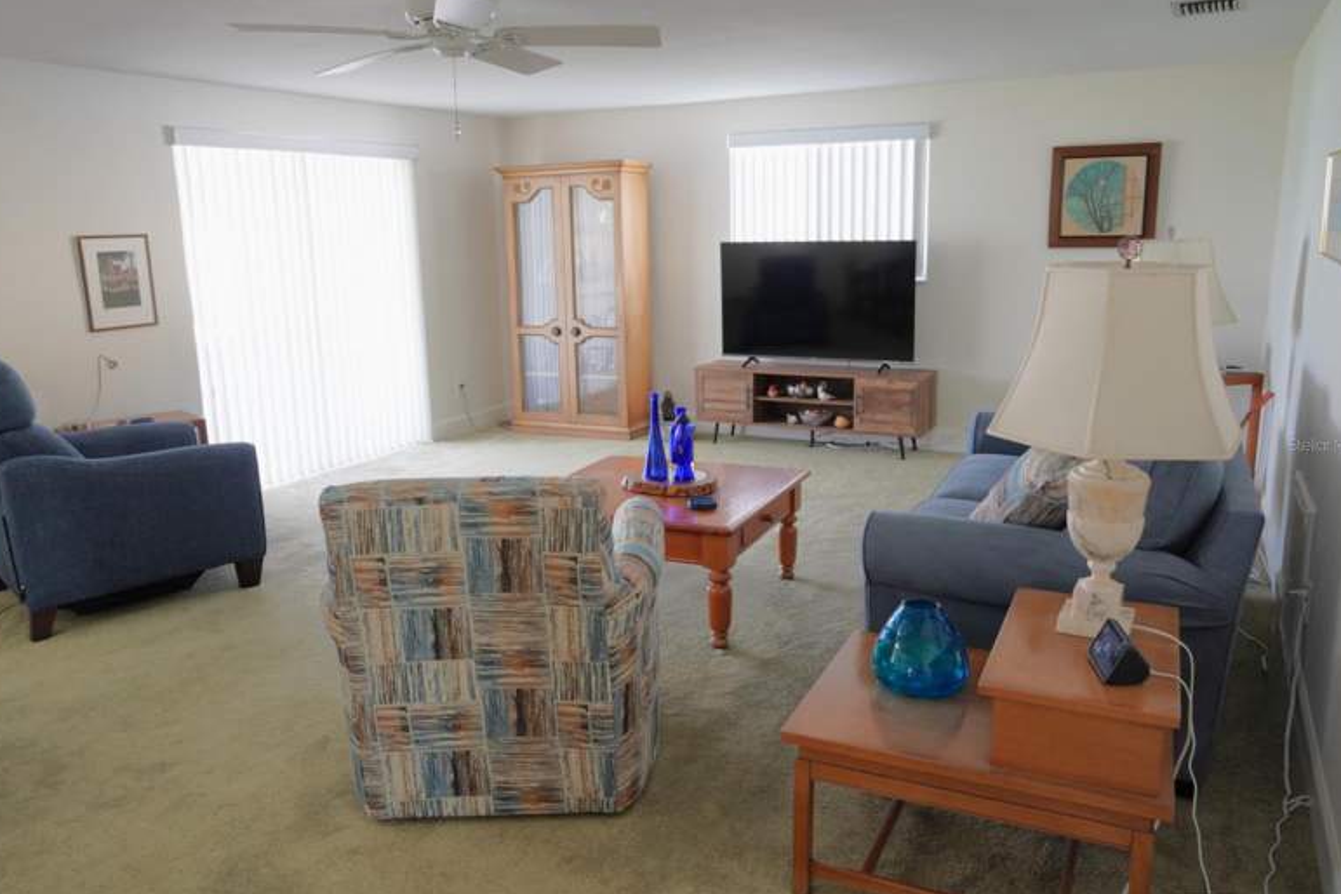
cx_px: 670
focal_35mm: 28
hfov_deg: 65.5
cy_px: 444
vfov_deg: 46.4
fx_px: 1043
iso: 320
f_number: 3.5
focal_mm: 18
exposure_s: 1/30
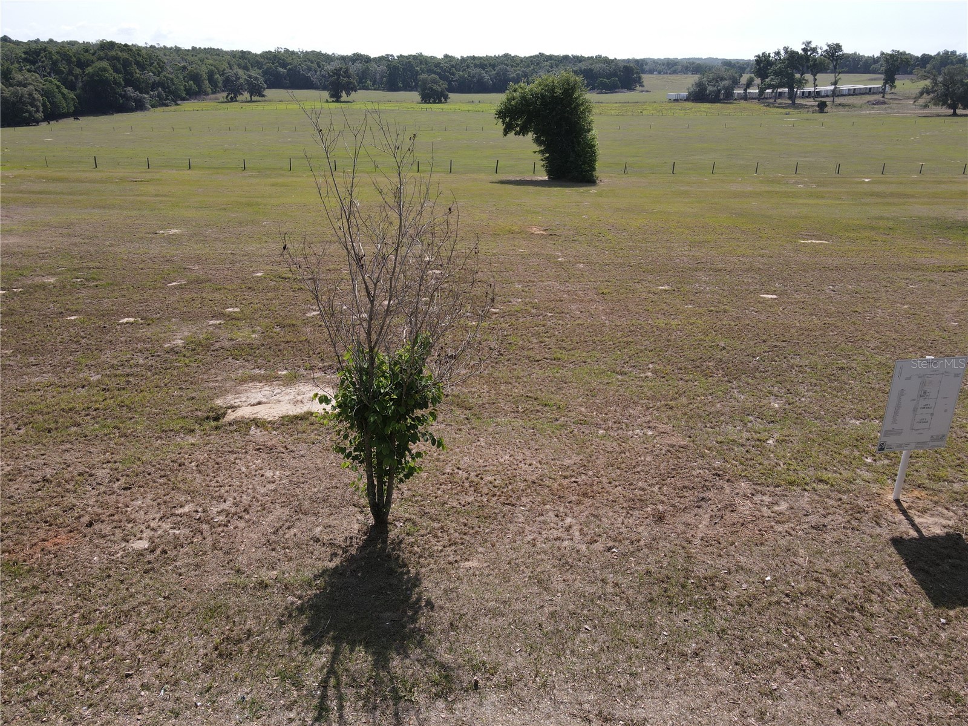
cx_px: 484
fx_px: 671
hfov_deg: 71.6
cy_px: 363
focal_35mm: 24
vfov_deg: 56.8
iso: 100
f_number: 2.8
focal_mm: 4.5
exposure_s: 1/500
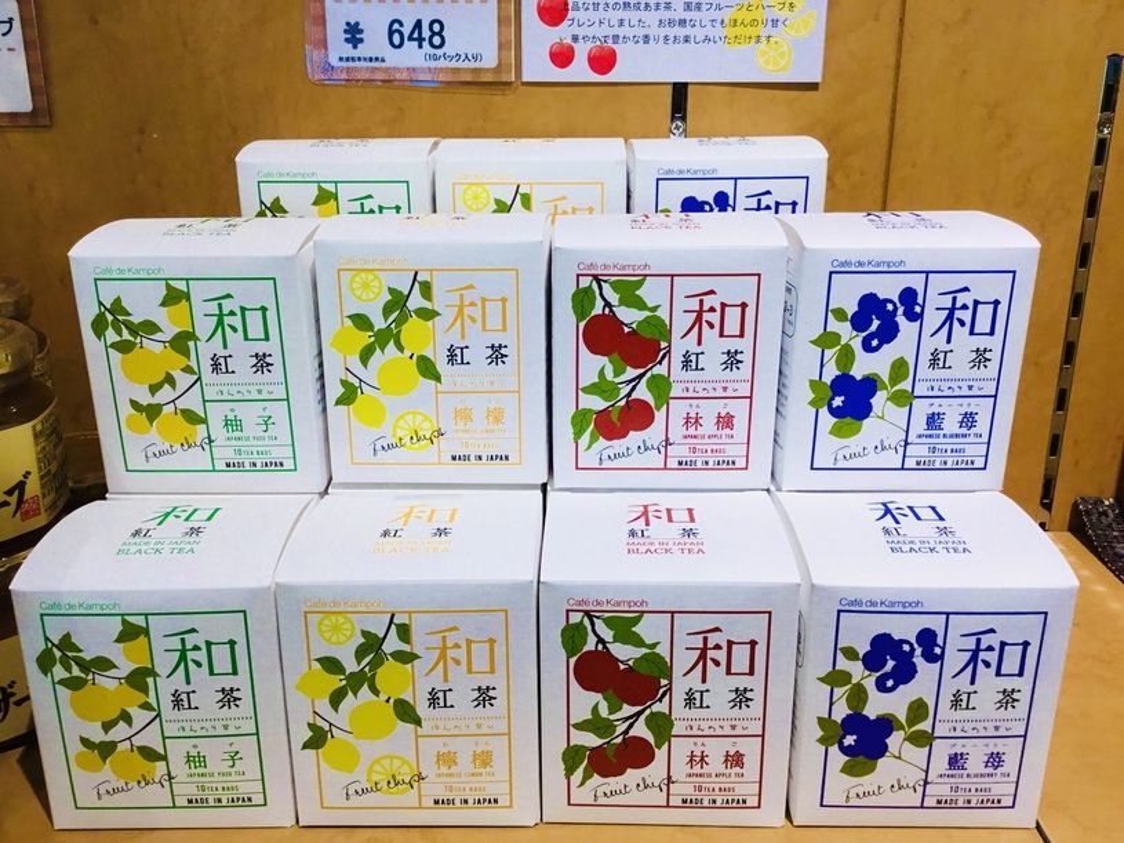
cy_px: 422
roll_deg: +0.7
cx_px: 562
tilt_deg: -18.8
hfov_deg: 58.4
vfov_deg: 45.4
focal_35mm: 31
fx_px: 1006
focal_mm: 3.3
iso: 40
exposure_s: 1/100
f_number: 2.4
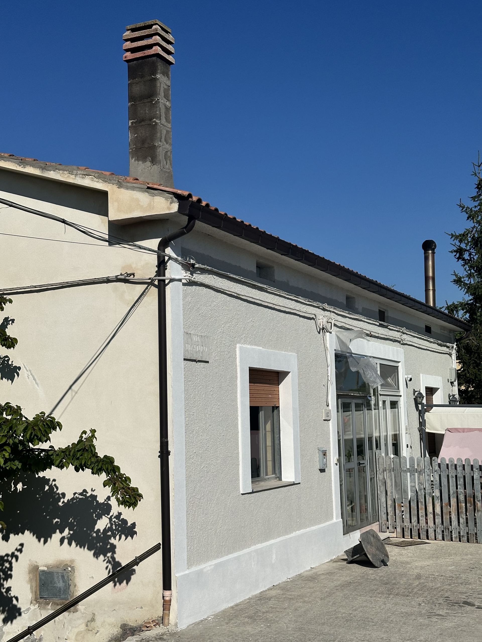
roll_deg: -0.4
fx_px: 891
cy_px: 321
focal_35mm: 48
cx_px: 241
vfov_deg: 39.7
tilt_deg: +4.7
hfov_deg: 30.3
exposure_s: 1/13699
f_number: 1.78
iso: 64
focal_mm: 6.86
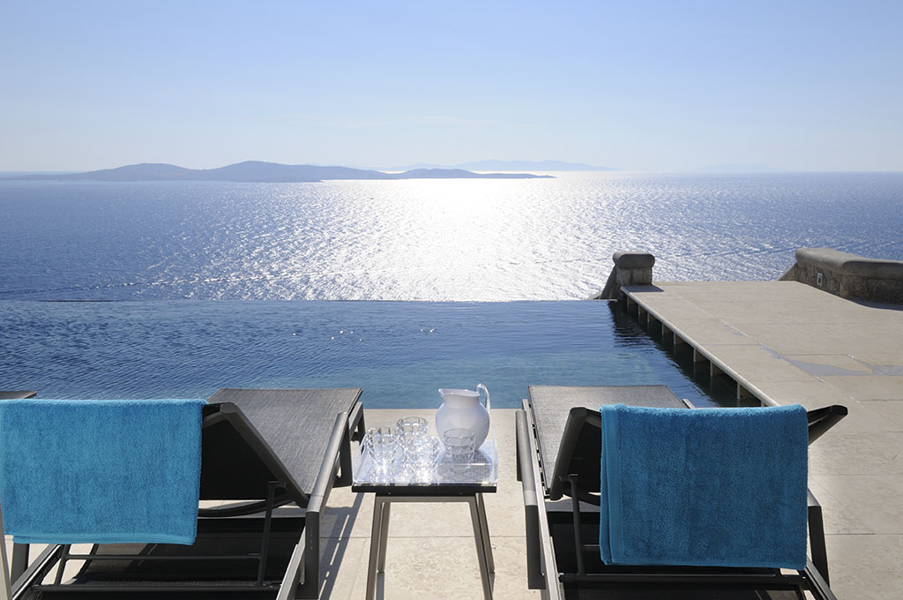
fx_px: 864
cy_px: 300
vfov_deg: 38.3
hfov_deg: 55.2
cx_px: 452
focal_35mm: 34
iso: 200
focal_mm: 23
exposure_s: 1/160
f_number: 16
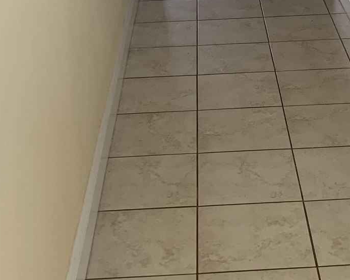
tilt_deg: -10.0
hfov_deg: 22.4
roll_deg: +2.1
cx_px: 220
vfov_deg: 16.7
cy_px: -119
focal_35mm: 85
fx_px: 880
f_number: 1.8
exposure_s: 1/60
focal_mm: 4.25
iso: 125
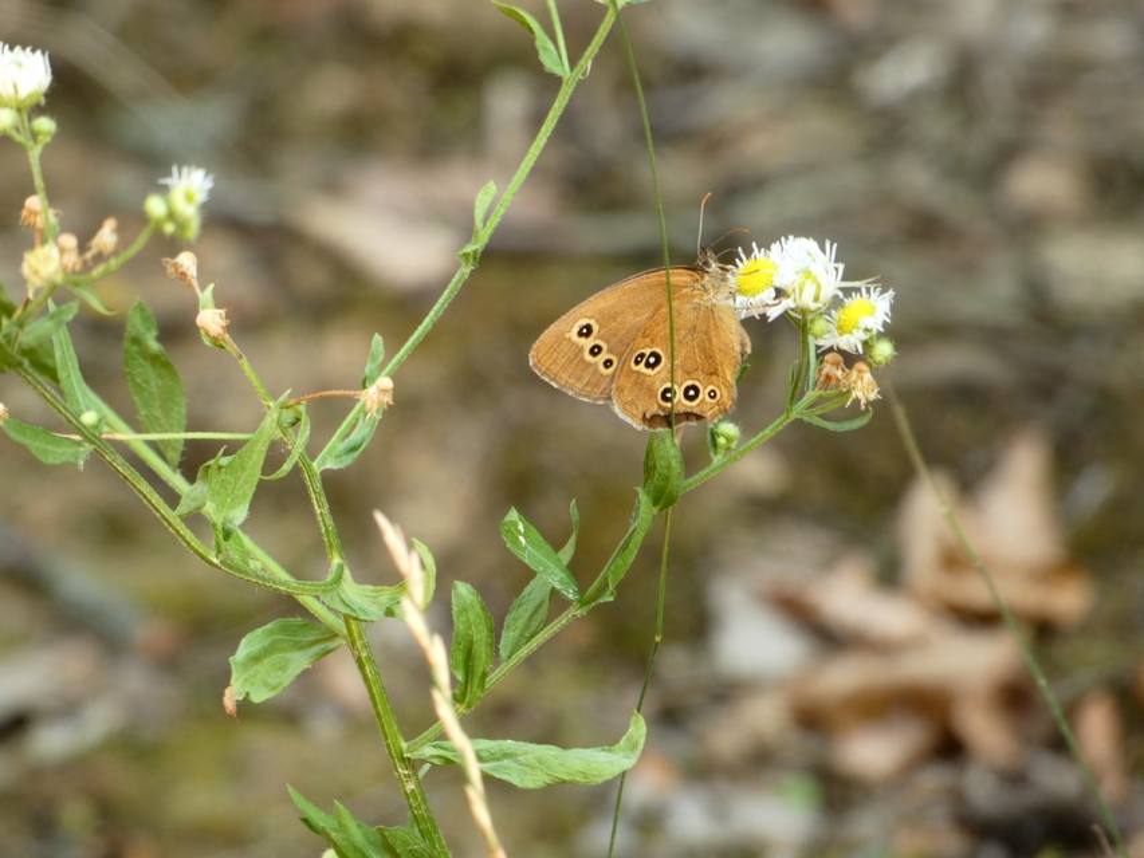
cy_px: 429
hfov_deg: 4.4
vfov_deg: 3.3
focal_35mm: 454
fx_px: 15006
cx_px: 572
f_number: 5.6
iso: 100
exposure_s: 1/15
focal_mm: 81.4
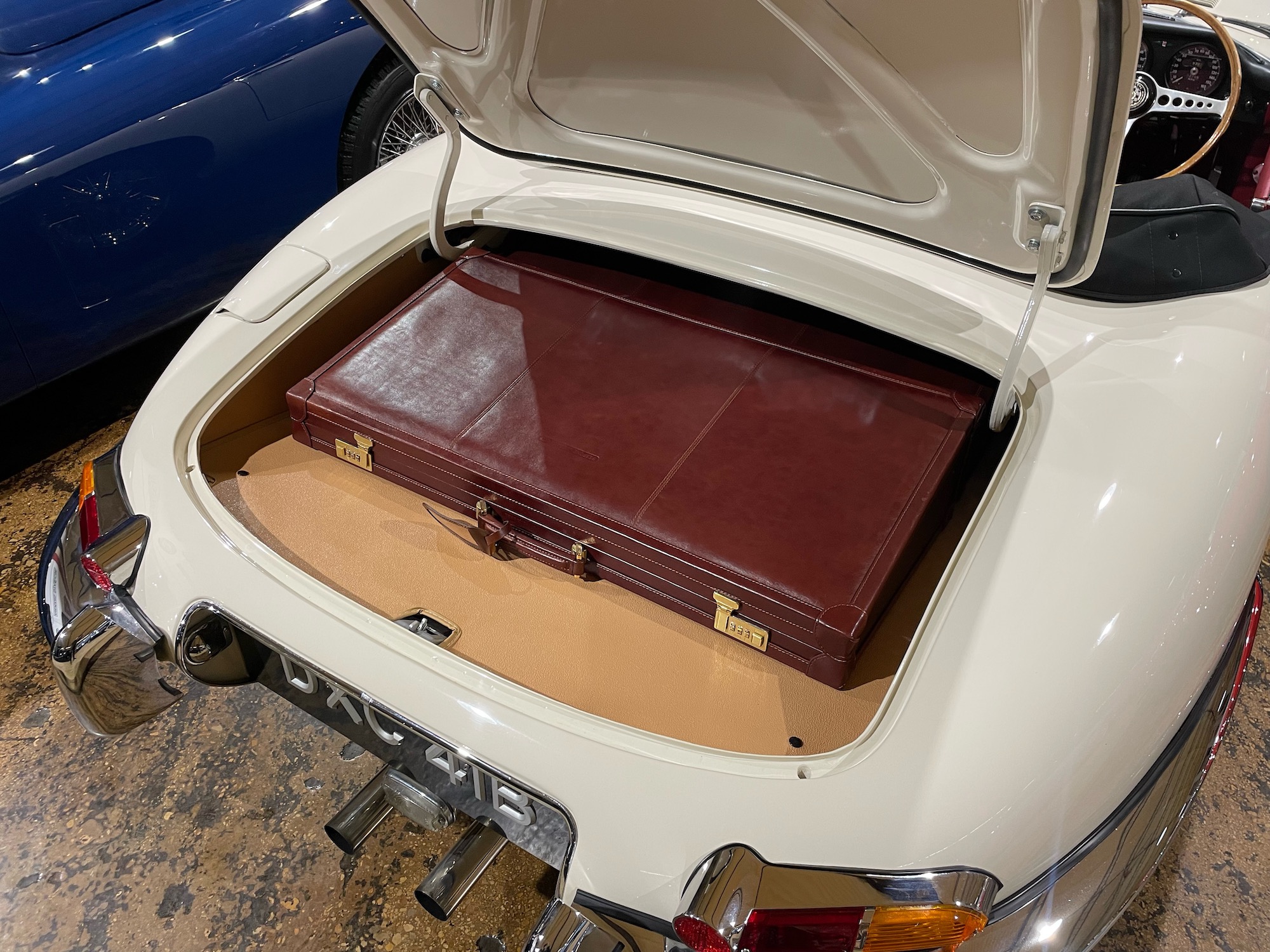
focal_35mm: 26
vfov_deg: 53.1
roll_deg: +0.5
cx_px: 635
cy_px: 476
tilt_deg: -39.2
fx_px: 954
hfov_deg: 67.3
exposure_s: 1/50
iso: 80
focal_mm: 4.2
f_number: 1.6
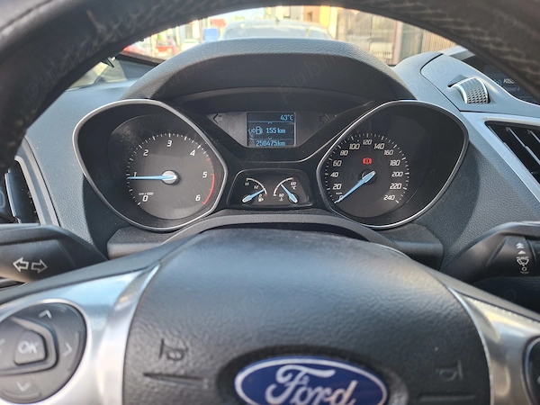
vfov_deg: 58.9
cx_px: 270
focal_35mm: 23
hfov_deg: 73.9
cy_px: 202
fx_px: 359
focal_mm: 5.54
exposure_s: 1/100
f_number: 1.8
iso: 64
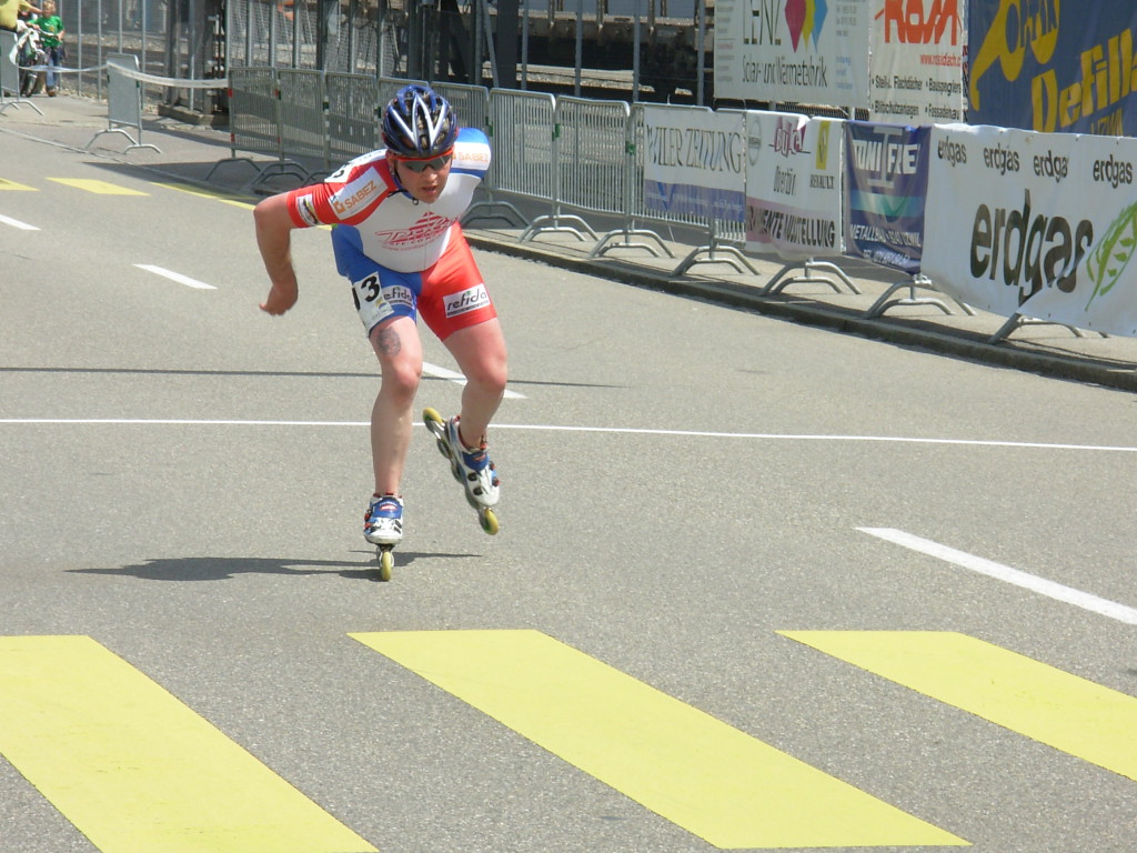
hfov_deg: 11.0
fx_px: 5912
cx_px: 568
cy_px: 426
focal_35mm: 180
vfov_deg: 8.2
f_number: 8.4
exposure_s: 1/176
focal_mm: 29.8
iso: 50
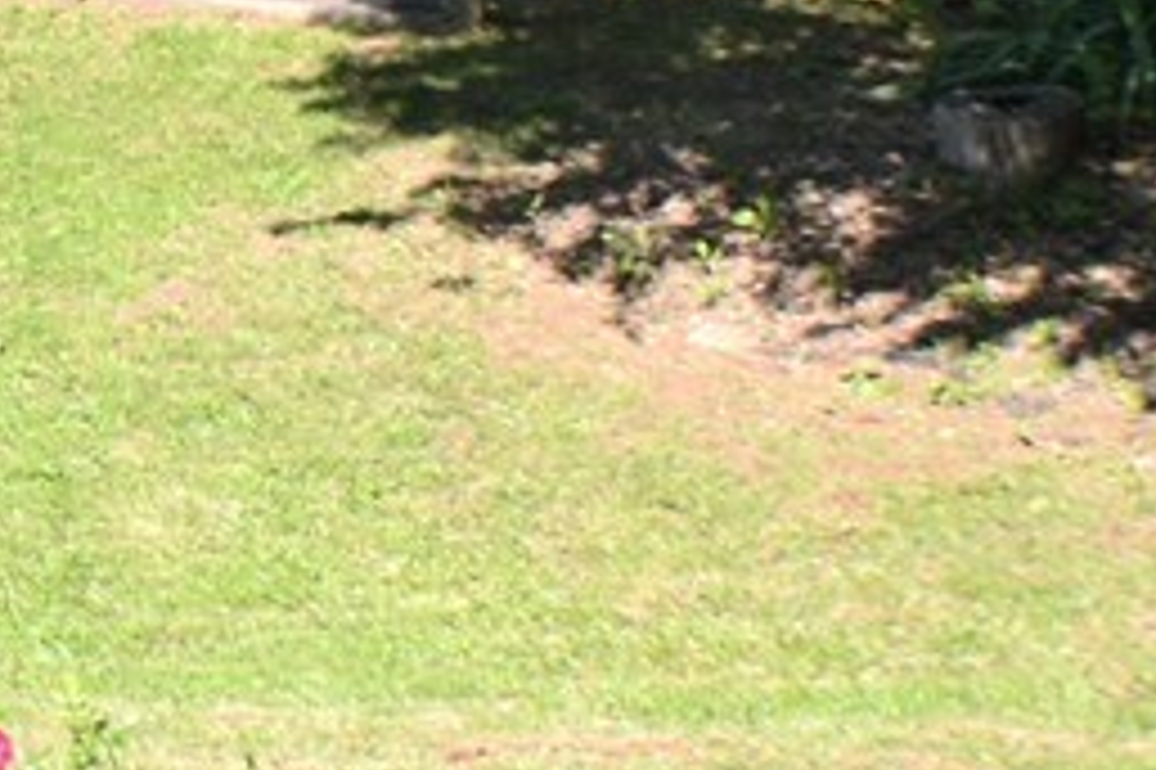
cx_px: -828
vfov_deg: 7.1
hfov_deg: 10.3
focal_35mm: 190
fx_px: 6097
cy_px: -378
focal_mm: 30
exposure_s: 1/200
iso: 100
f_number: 5
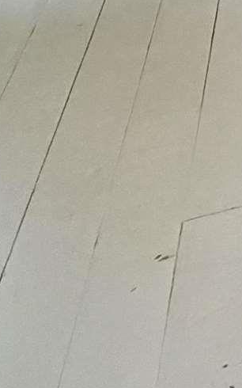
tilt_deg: -6.0
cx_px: 697
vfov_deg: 16.3
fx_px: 982
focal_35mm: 93
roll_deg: +0.7
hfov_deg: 10.5
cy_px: -420
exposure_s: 1/120
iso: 320
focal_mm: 2.22
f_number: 2.2
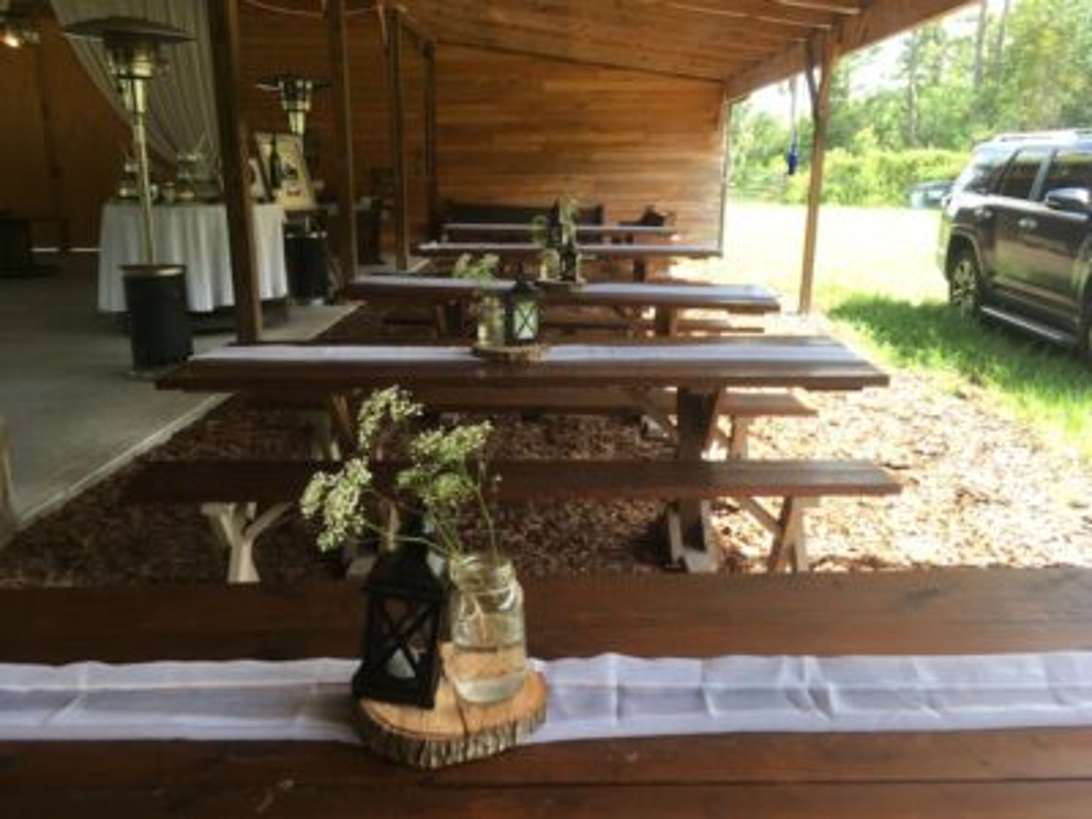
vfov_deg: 48.2
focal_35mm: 29
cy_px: 410
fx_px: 915
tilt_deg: -15.6
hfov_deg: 61.7
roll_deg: +0.4
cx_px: 546
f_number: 2.2
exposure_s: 1/120
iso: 25
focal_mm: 4.15
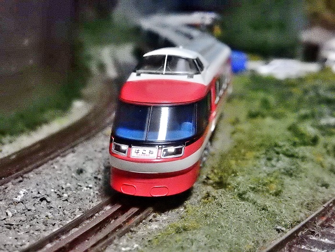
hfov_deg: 32.2
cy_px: 126
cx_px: 168
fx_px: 581
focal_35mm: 60
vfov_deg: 24.4
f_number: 4.5
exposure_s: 1/100
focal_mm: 10.7
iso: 3200
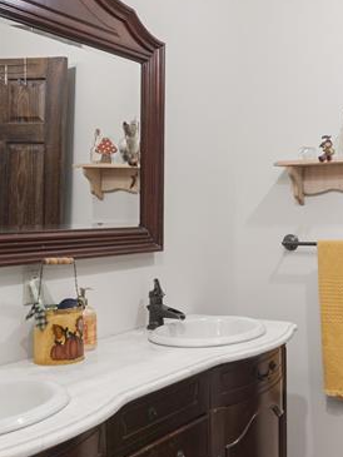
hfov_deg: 18.1
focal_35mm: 81
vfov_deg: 24.1
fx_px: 1070
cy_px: 231
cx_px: 258
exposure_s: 1/8
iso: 320
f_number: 9
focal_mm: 30
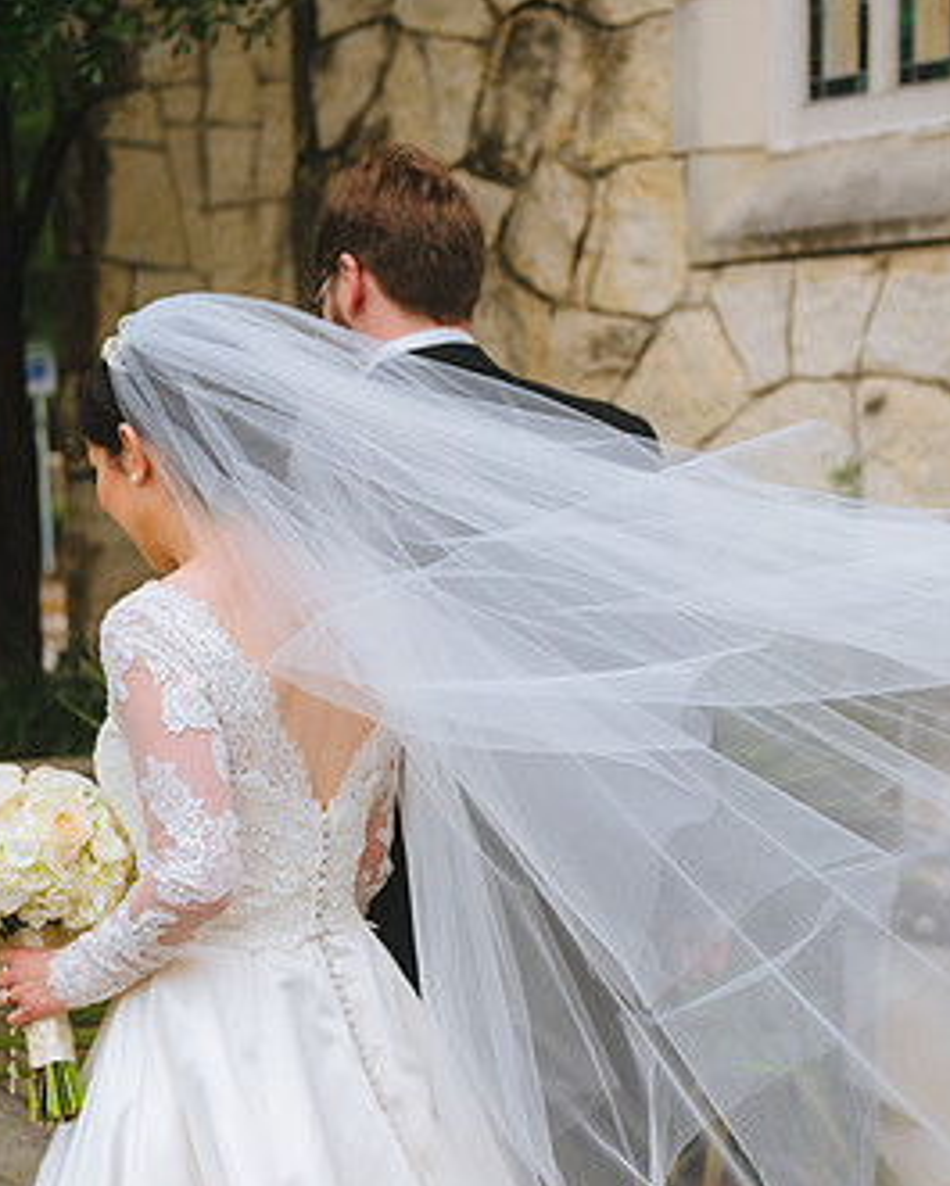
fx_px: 2600
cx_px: 464
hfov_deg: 20.7
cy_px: 717
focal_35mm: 74
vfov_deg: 25.7
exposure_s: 1/1600
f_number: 4
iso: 250
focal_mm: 58
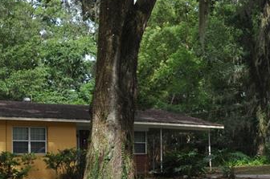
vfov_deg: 20.0
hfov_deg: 28.1
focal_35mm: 67
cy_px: 146
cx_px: -8
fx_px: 502
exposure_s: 1/200
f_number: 9
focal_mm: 22
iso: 200
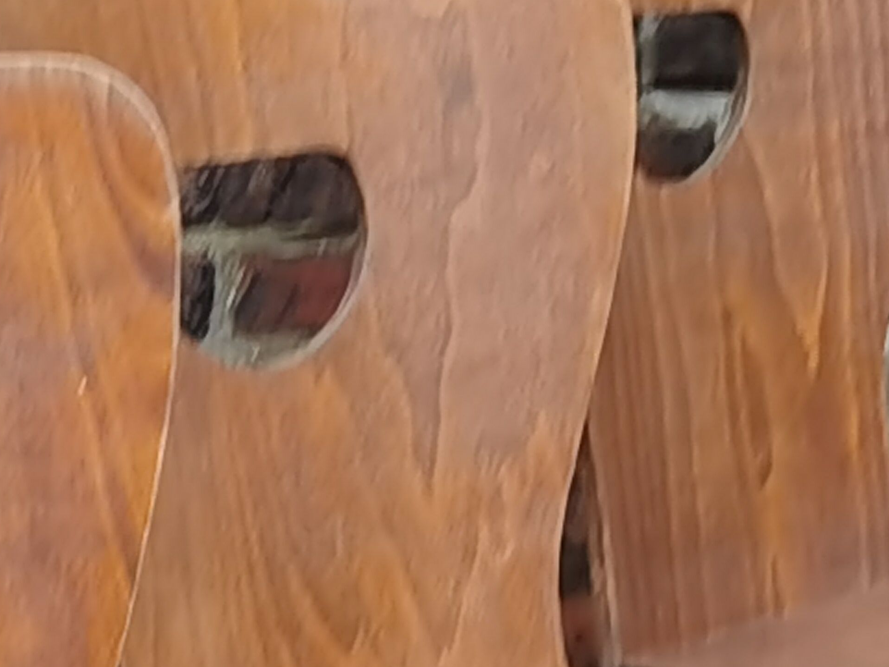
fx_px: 5085
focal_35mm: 198
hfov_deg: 9.9
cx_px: 60
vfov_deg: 7.5
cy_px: 516
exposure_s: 1/100
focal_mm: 6.71
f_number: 1.9
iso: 50
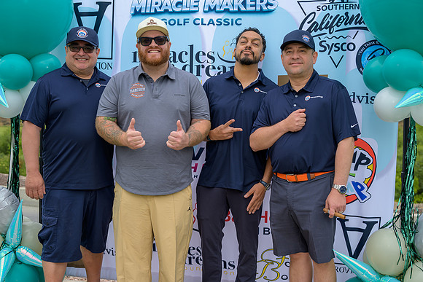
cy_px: 141
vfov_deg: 29.9
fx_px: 529
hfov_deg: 43.6
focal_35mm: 45
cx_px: 212
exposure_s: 1/200
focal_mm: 45
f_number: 4
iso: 125
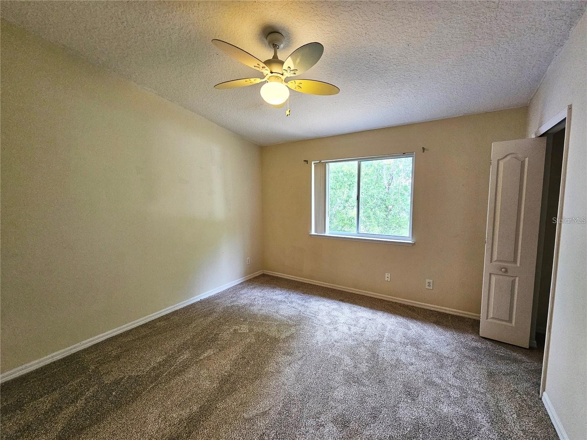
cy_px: 220
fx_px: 220
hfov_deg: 106.2
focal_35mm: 13
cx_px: 294
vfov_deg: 89.9
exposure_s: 1/60
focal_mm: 2.2
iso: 160
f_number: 2.2
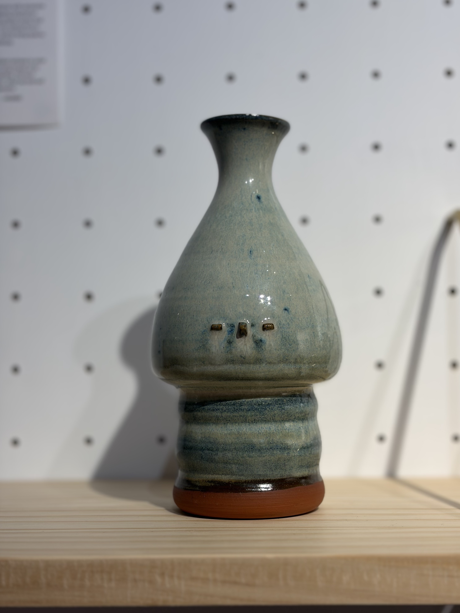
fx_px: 939
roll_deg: +1.1
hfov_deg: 27.5
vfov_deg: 36.2
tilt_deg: +2.2
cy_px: 310
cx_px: 234
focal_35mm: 53
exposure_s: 1/100
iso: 25
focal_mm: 5.96
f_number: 1.6
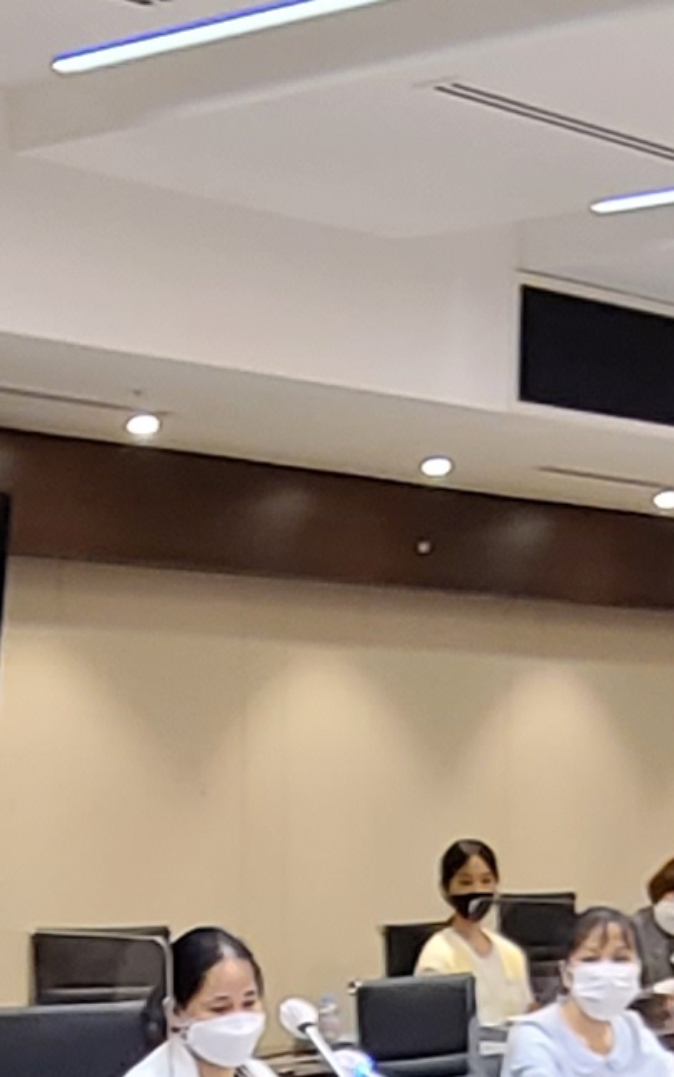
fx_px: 2526
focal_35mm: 86
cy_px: 1572
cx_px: 187
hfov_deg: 15.1
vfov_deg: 20.8
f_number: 2.2
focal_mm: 2.2
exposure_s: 1/59
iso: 320
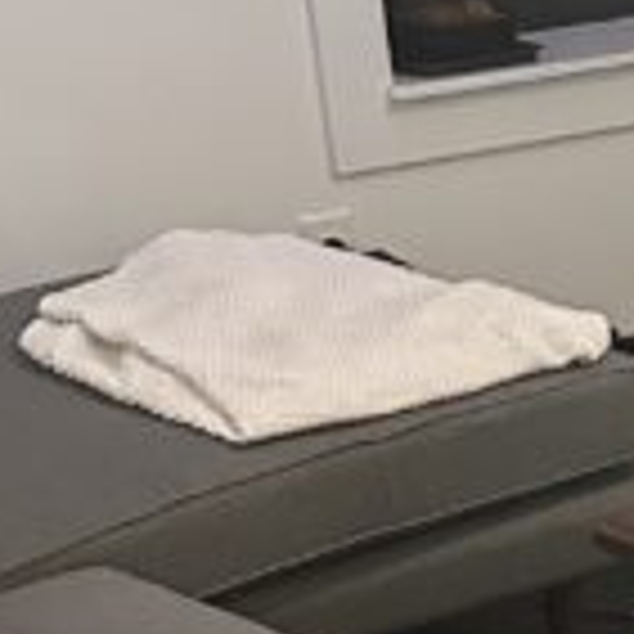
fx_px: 2901
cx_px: 1317
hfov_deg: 11.2
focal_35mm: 140
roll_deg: +0.4
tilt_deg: -22.8
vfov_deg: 12.3
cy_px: 708
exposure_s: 1/59
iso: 800
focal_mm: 6.86
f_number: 1.78
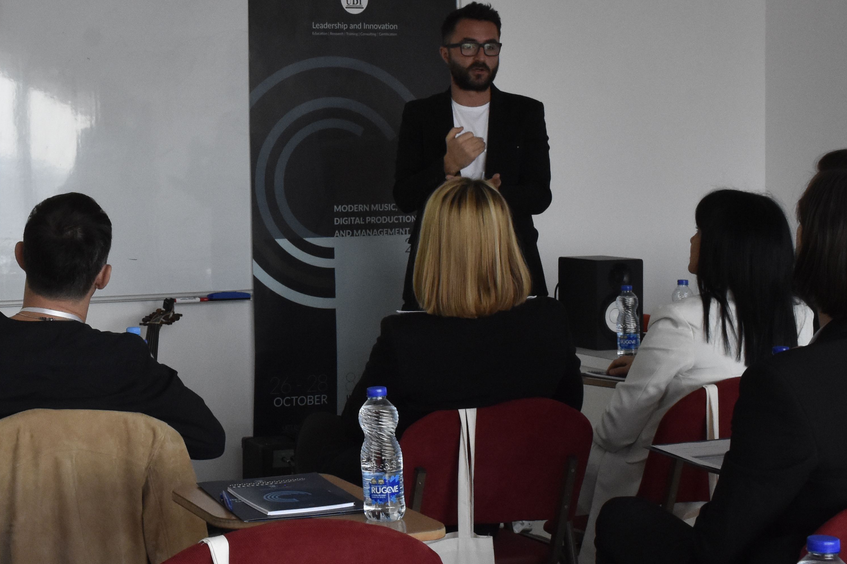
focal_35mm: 72
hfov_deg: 27.5
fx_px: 1694
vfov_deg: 18.9
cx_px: 175
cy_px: 194
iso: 2000
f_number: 9
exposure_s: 1/320
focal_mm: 24
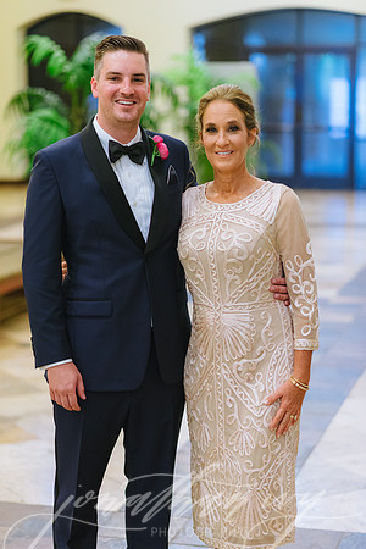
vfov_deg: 23.9
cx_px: 183
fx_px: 1296
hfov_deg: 16.1
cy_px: 274
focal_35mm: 85
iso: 1600
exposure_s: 1/125
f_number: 2.2
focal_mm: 85
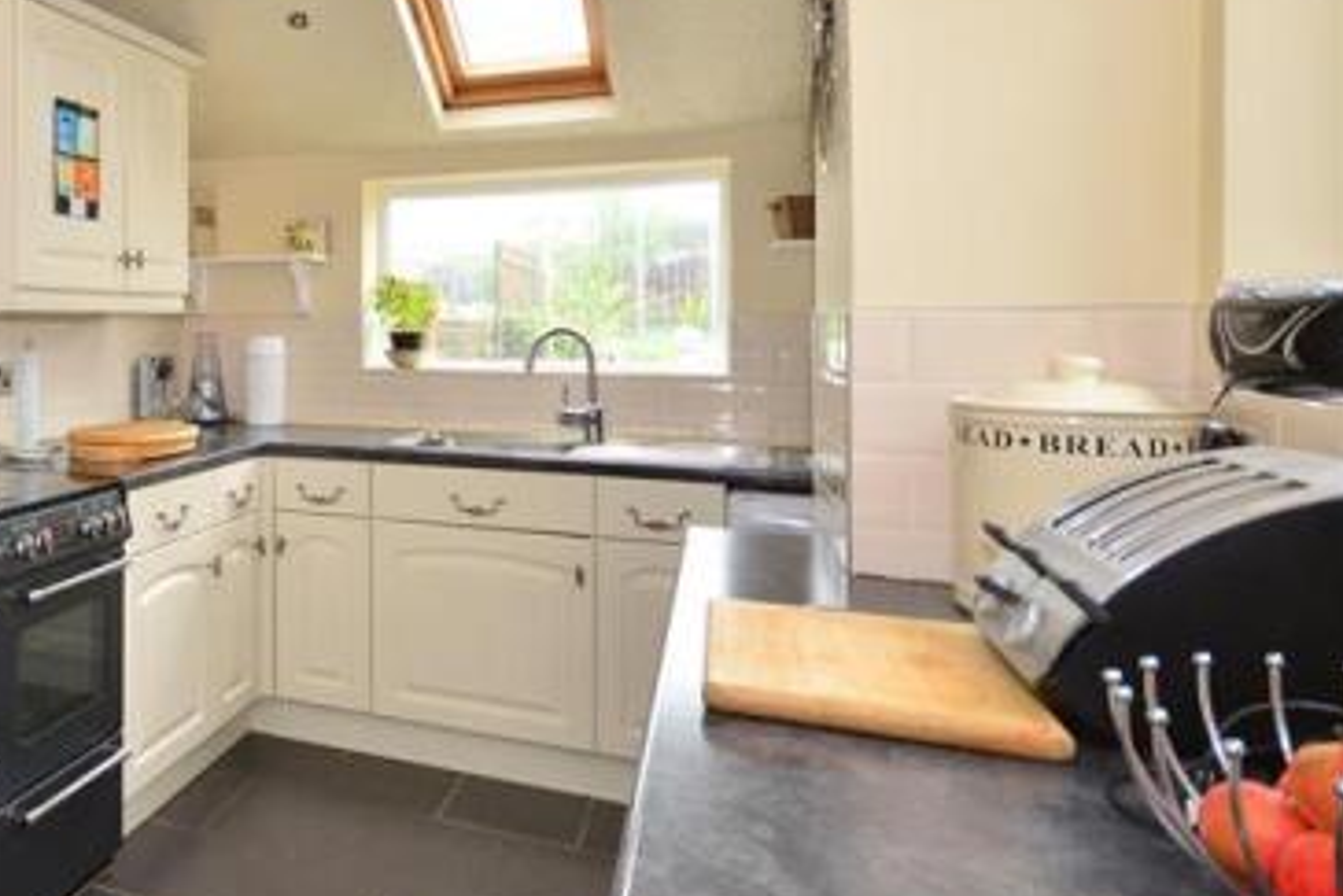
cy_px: 337
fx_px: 1008
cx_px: 148
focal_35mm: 27
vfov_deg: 47.5
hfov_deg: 58.2
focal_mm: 10
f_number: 5
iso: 200
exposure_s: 1/8
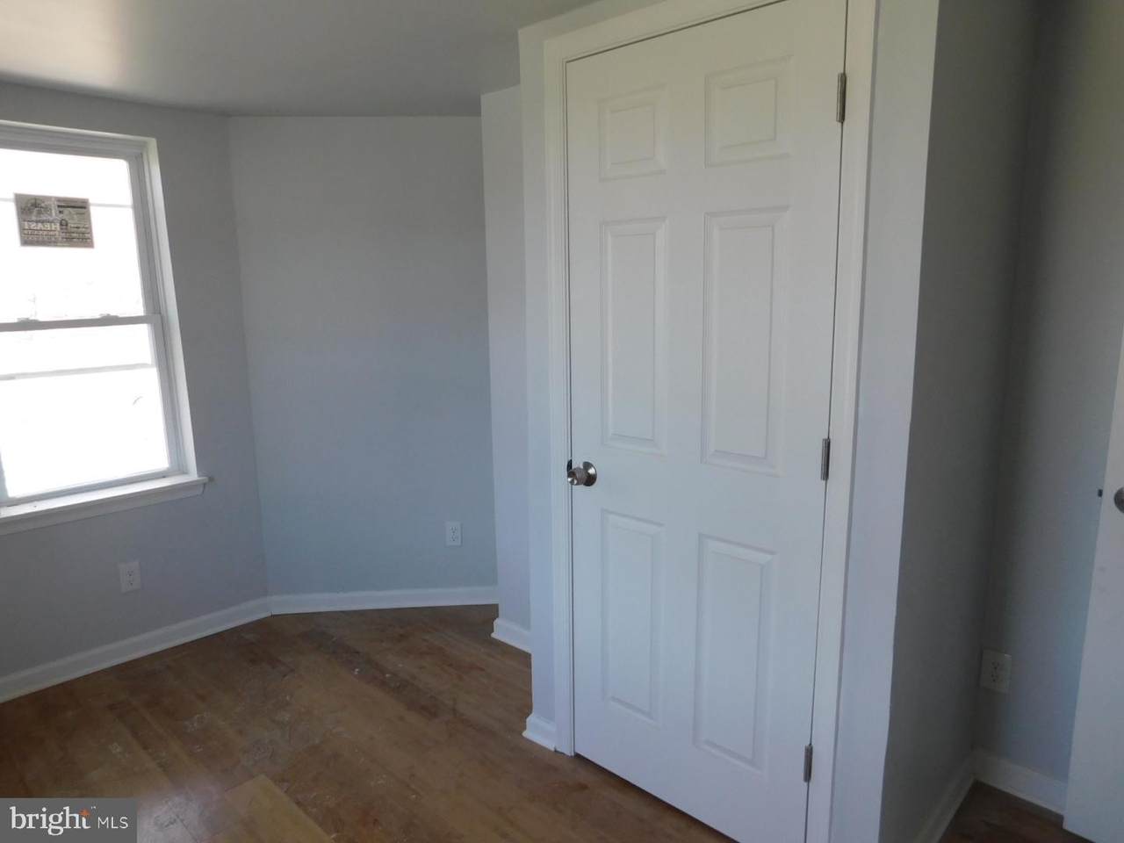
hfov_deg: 73.9
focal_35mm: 23
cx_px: 562
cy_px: 422
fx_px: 747
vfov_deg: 58.9
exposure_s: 1/50
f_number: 3
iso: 125
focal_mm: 4
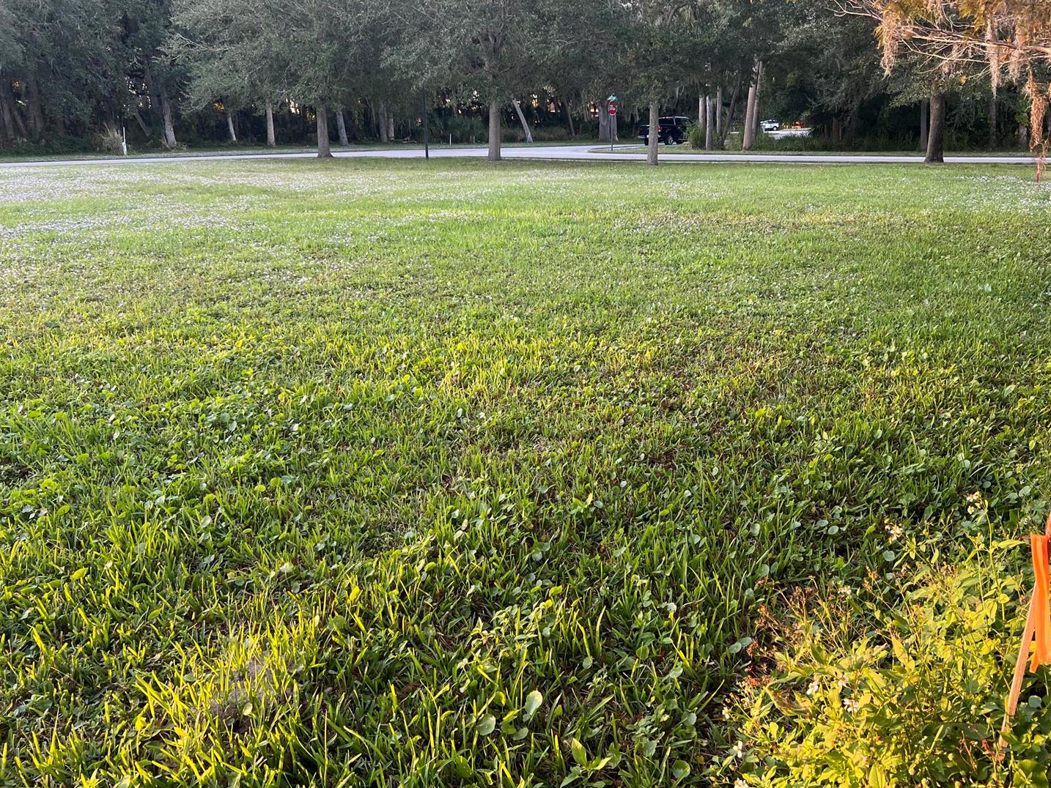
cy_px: 368
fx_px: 881
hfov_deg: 61.6
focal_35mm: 29
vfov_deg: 48.2
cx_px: 568
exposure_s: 1/121
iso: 64
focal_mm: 5.7
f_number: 1.5
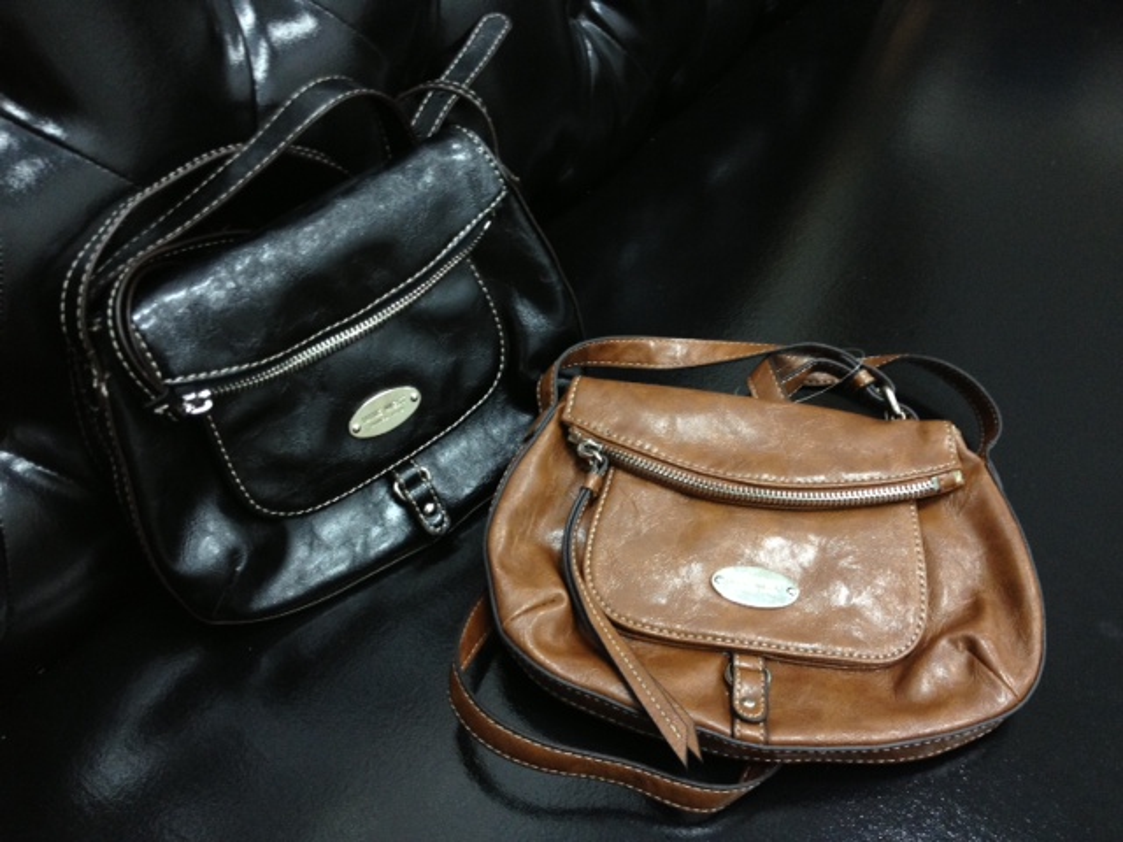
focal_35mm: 35
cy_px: 421
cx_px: 562
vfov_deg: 40.7
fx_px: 1135
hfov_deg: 52.6
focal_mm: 4.28
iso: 160
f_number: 2.4
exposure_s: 1/20
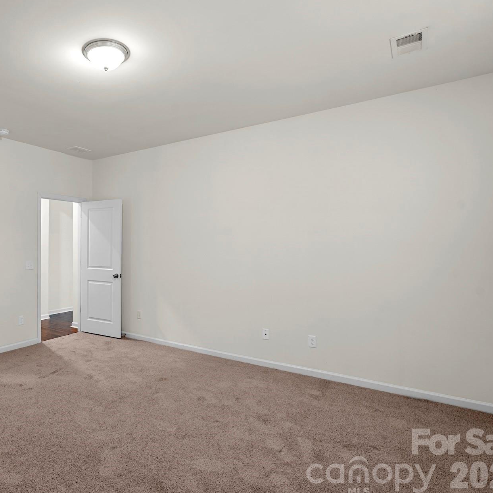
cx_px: 150
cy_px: 248
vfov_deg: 72.1
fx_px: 338
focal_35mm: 21
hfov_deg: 69.3
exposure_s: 4
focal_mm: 16
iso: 100
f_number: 7.1
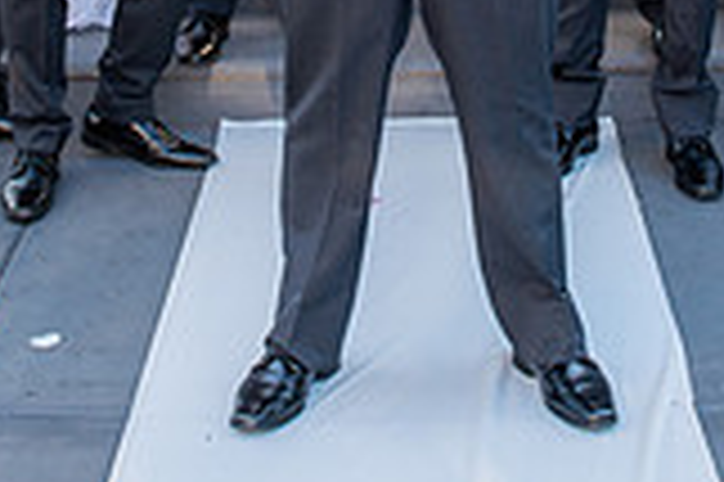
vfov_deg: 12.1
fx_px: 2109
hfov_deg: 19.5
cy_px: -345
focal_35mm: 105
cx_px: 418
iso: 200
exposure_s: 1/160
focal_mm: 26
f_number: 4.5
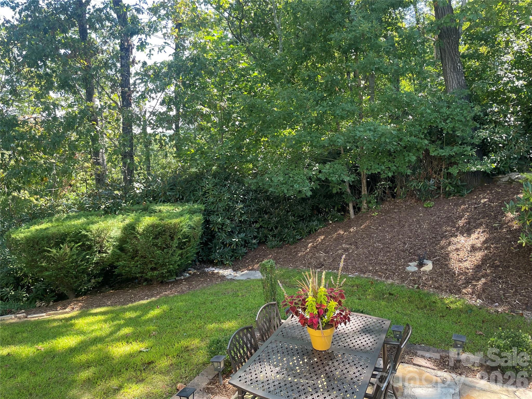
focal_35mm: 26
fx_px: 400
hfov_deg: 67.3
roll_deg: +2.4
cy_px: 200
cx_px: 266
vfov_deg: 53.1
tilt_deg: -5.6
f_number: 1.6
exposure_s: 1/144
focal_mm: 4.2
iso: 32
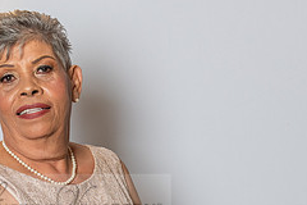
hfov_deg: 11.9
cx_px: 78
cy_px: 199
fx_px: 1467
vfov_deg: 7.9
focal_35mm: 172
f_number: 5.6
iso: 200
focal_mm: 50
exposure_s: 1/160
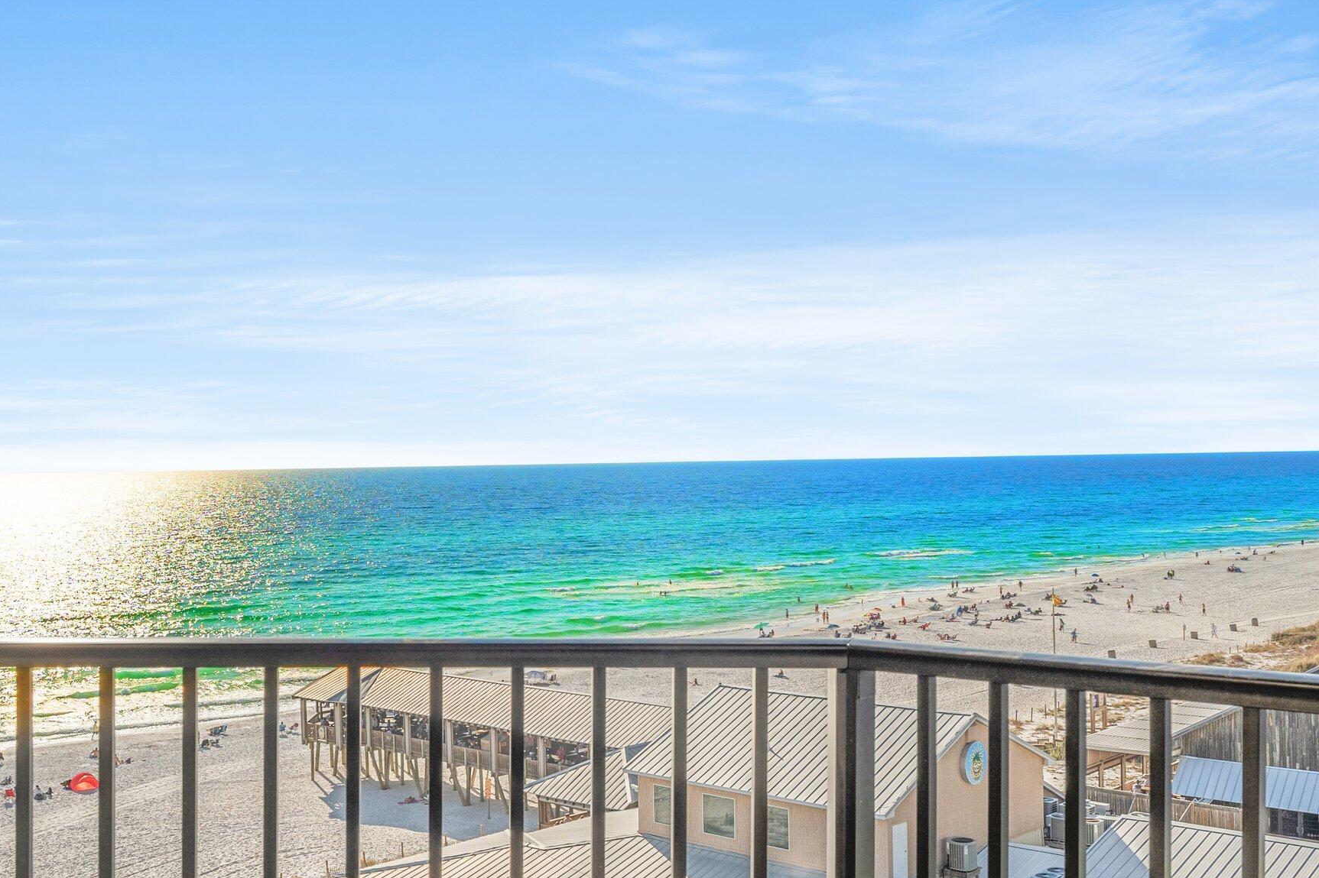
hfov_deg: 50.4
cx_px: 537
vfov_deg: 35.0
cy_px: 459
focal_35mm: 38
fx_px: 1392
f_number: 9
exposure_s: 1/80
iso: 100
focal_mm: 21.8
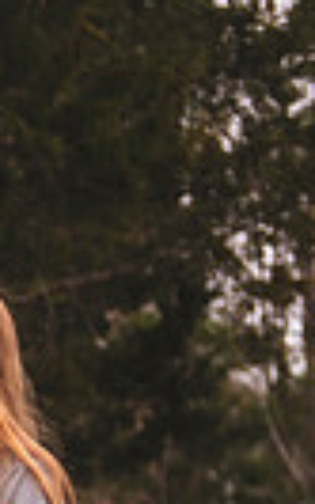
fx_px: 3066
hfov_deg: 5.5
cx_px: -668
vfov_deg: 9.3
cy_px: 536
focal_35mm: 223
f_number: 2.8
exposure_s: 1/250
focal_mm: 50
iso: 250
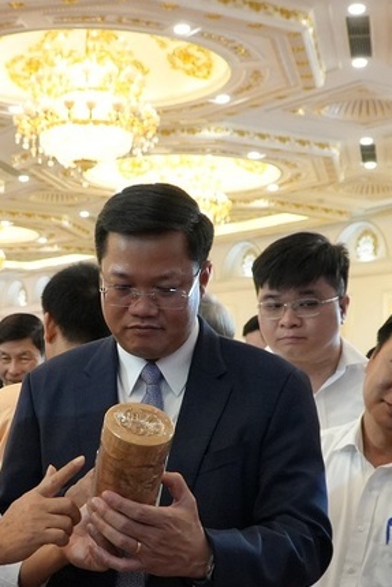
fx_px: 1044
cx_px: 122
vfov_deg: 31.0
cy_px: 429
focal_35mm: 64
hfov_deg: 21.2
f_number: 4
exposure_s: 1/160
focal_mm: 18
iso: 2500
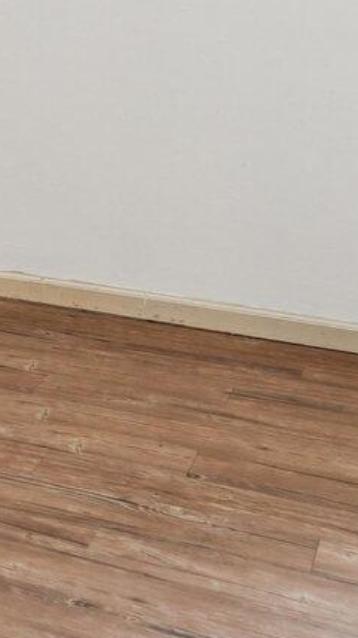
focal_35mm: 90
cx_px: -579
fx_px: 1520
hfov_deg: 10.8
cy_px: -124
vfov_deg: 21.9
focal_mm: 18
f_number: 6.3
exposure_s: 1/10
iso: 320
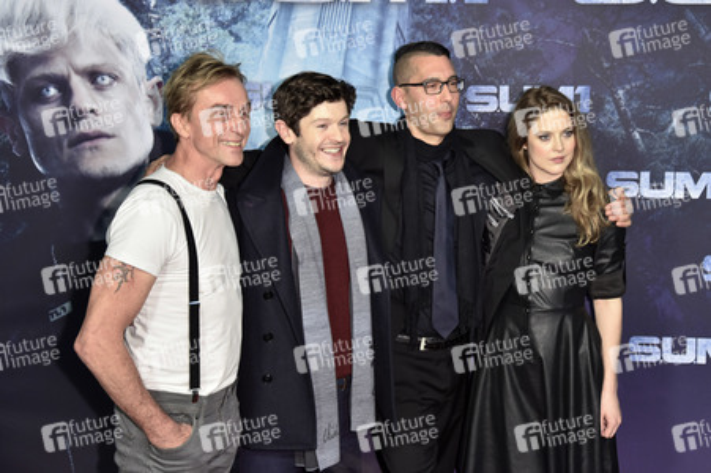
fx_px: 1085
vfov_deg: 24.6
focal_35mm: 55
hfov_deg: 36.3
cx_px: 356
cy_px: 236
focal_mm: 55
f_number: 5.6
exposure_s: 1/125
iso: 1250
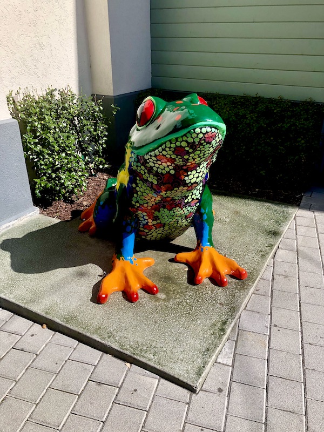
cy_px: 216
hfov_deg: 49.7
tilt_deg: -25.9
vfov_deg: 63.4
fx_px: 349
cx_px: 162
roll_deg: -0.1
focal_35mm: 28
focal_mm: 4
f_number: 1.8
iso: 20
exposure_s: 1/1453
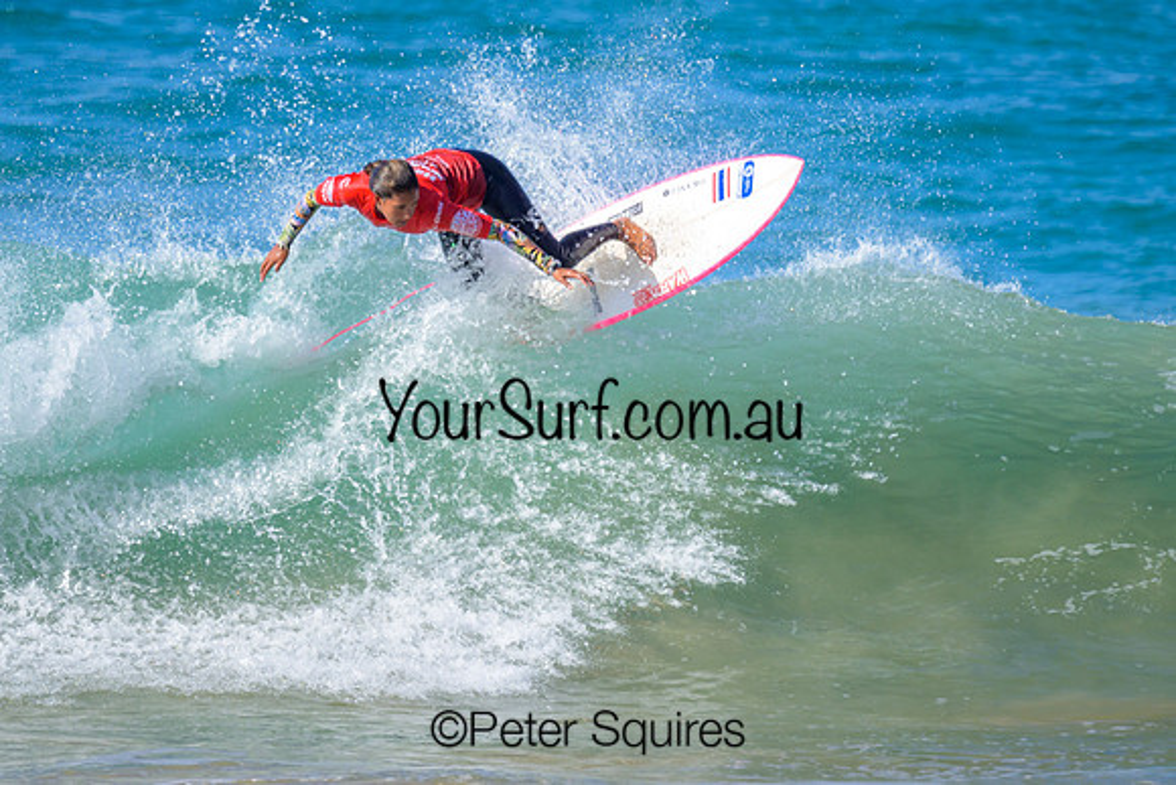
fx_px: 35888
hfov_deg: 1.9
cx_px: 514
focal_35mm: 1098
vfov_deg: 1.3
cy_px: 275
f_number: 6.3
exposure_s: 1/2000
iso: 500
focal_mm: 800
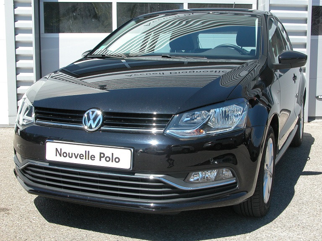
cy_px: 120
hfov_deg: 38.2
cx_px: 161
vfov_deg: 29.1
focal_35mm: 50
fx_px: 465
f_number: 6
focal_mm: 12.7
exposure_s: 1/194
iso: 100
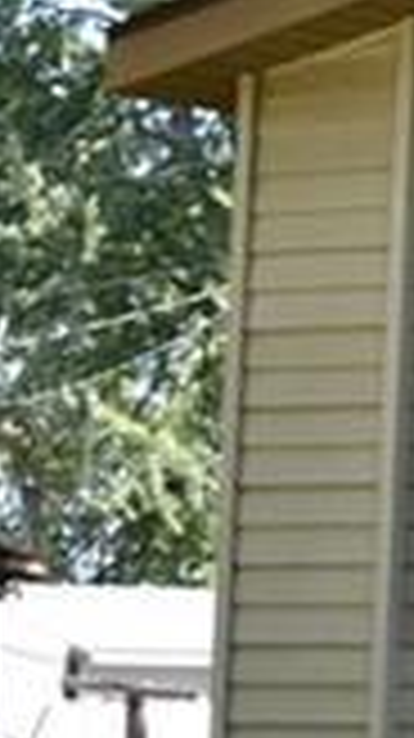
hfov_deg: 4.5
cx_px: 1899
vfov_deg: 9.1
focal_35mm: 236
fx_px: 4615
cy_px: 14
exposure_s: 1/250
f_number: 5.6
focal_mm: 24
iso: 220
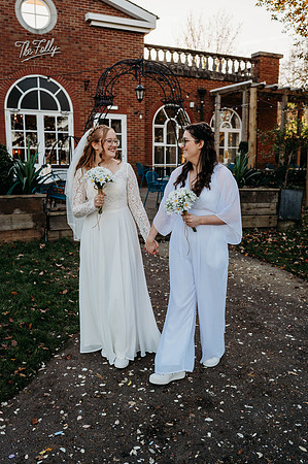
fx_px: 450
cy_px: 232
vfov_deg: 54.5
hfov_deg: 37.8
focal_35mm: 35
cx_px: 154
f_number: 3.5
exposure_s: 1/400
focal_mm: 35
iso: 100
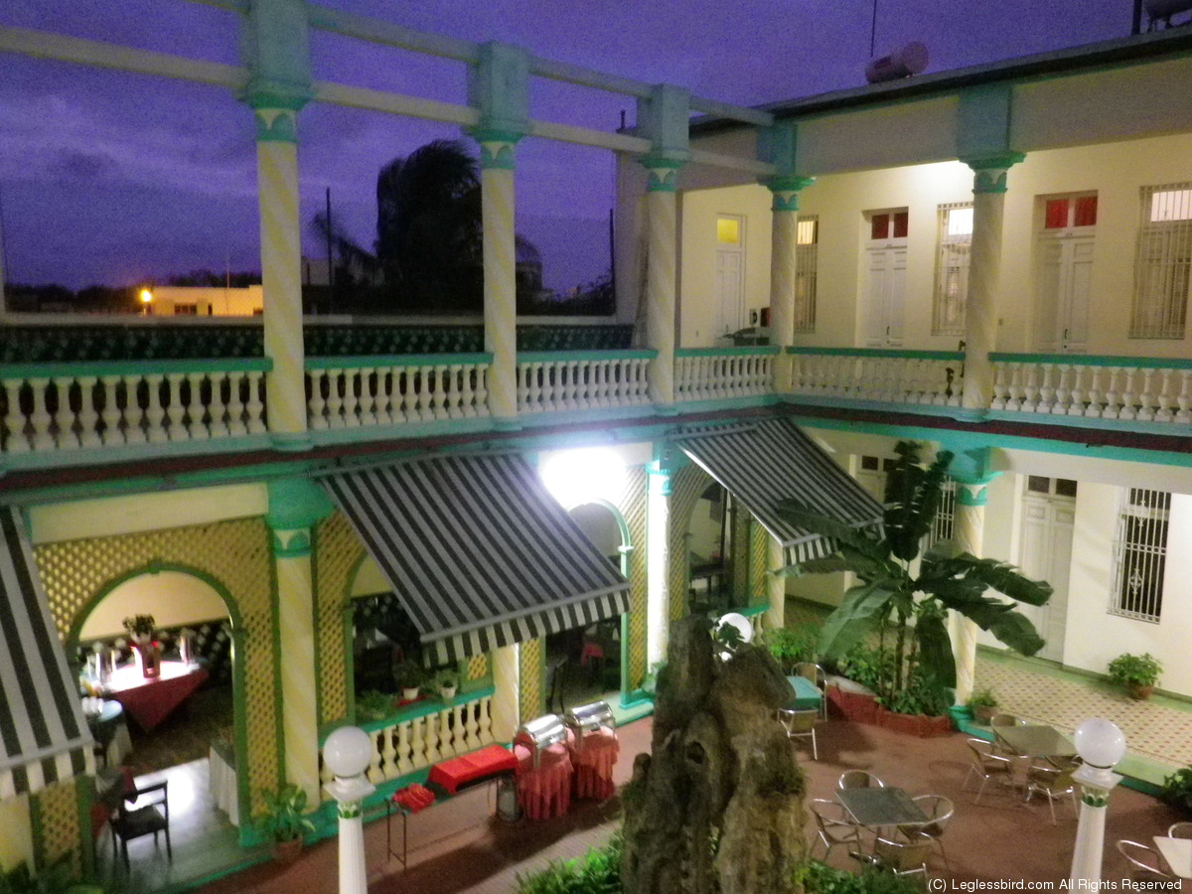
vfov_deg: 49.7
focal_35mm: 28
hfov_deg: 63.4
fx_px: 964
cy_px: 447
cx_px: 596
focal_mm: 5
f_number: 3.2
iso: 800
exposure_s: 1/2
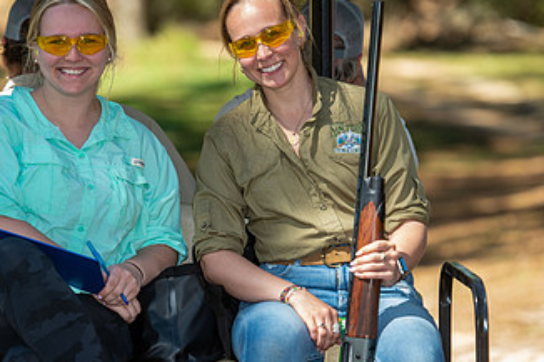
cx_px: 267
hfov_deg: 7.5
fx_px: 4168
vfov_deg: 5.0
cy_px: 270
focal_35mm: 276
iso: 50
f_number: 3.2
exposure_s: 1/200
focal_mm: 155
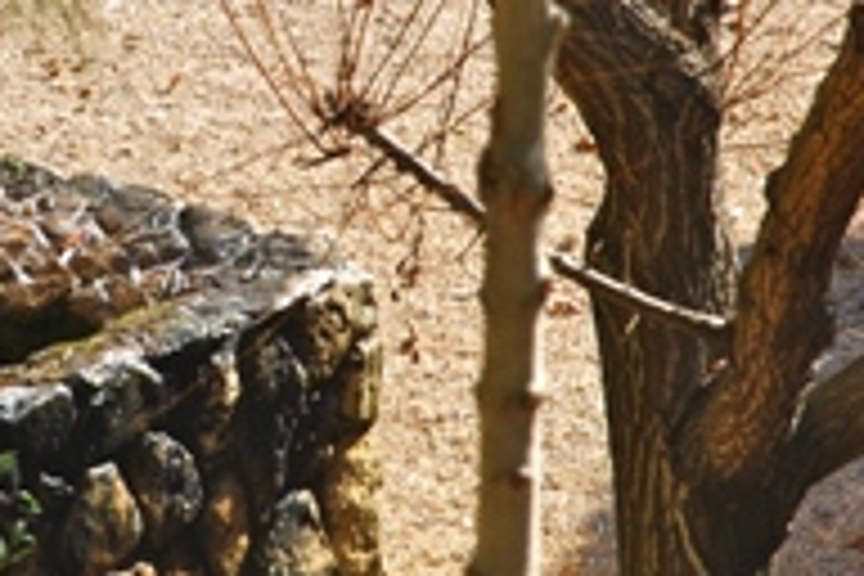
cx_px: 184
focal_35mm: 472
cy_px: 153
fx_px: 11331
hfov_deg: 4.4
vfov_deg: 2.9
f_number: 8
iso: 140
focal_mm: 135
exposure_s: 1/125
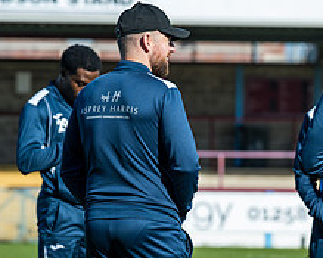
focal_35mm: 391
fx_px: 3736
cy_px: 239
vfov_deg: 4.0
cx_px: 290
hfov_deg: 4.9
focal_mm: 135
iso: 50
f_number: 4
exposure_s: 1/800
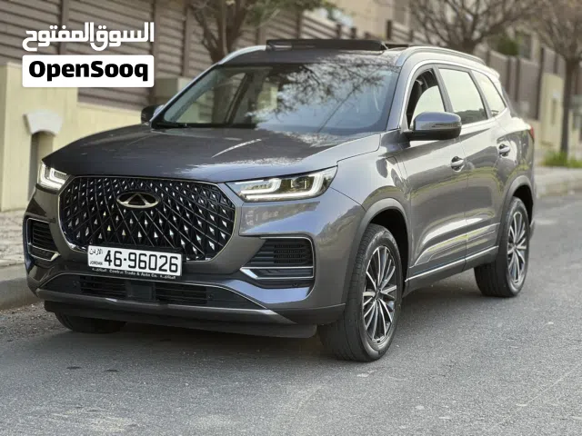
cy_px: 218
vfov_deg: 19.1
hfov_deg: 25.3
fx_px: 1295
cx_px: 291
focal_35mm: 77
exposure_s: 1/121
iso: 40
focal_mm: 9
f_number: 2.8
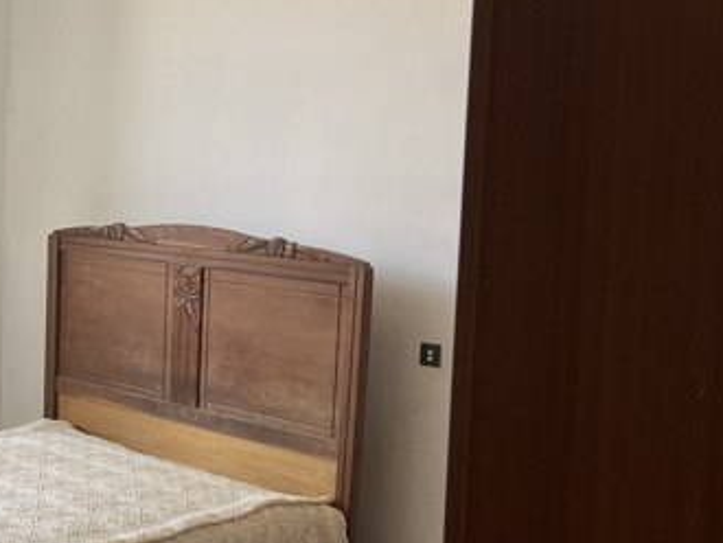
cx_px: -138
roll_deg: -0.6
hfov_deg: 27.2
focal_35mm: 63
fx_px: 1317
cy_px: 254
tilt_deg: -4.6
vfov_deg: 23.3
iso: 50
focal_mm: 5.1
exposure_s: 1/122
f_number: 1.6
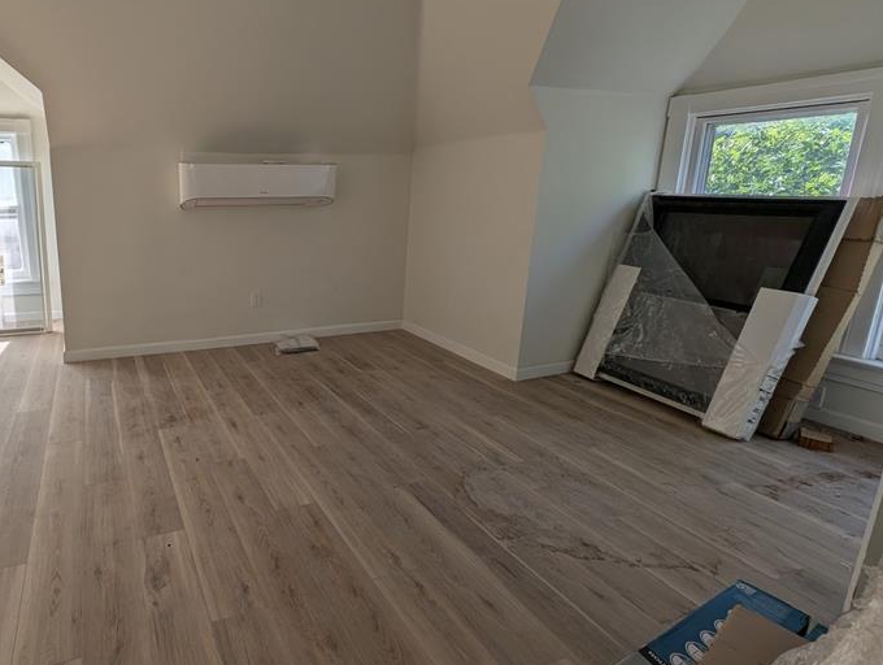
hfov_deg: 82.8
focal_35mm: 18
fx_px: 460
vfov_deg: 71.5
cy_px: 297
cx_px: 256
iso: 41
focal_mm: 2.23
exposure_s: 1/314
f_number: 1.95
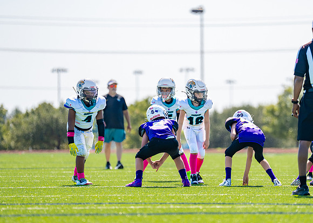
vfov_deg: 4.9
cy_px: 119
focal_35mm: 293
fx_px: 2602
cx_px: 194
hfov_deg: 6.9
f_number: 2.8
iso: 125
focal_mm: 200
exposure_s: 1/2000
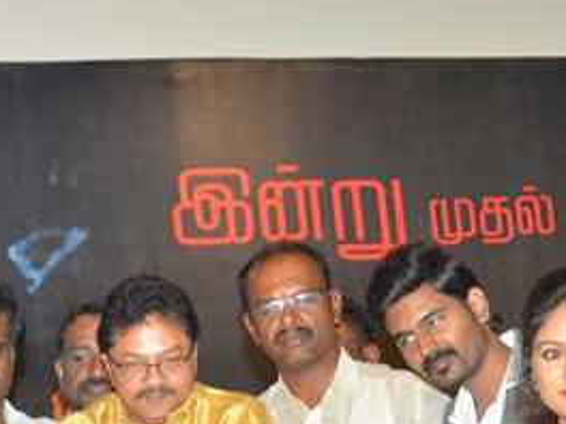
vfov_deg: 9.3
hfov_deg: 12.4
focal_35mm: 157
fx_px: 2567
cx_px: -4
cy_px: 523
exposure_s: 1/125
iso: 800
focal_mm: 32
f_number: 4.2
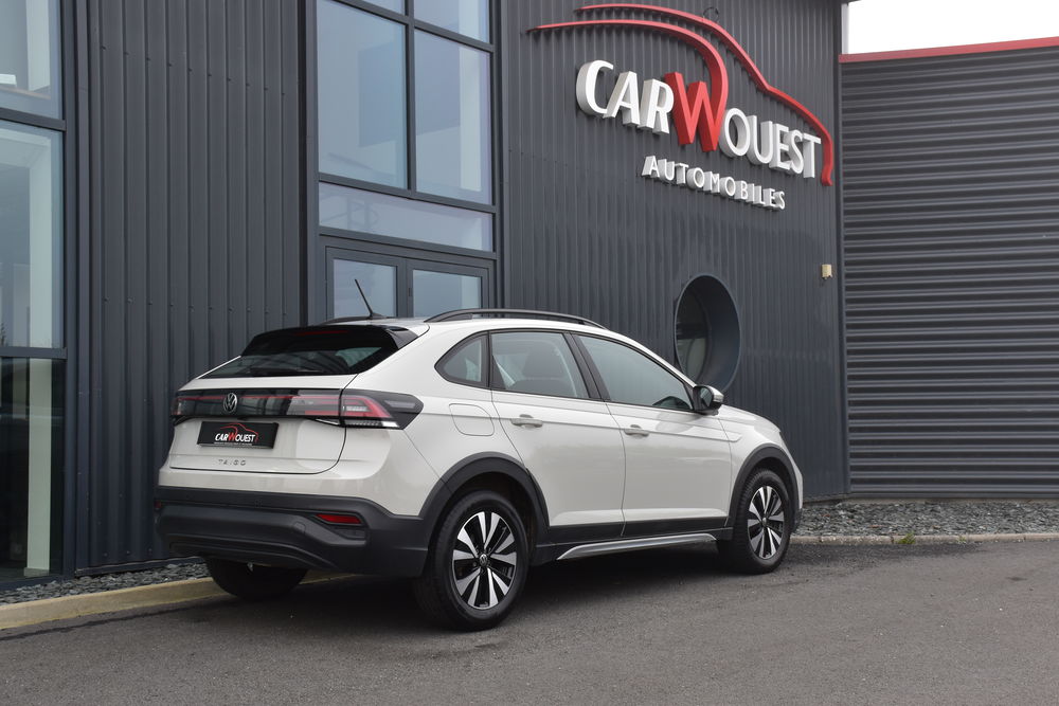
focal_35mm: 40
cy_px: 353
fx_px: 1191
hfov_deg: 47.9
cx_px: 530
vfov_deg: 33.0
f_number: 8
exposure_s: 1/80
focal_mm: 27
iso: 400
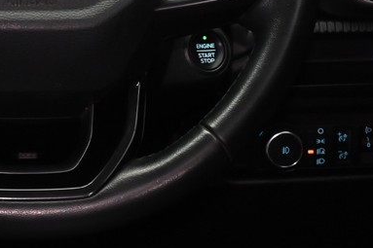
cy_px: -30
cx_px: 34
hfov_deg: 14.7
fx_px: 1429
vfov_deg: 9.8
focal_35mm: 138
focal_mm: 32.5
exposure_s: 1/30
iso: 800
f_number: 5.6
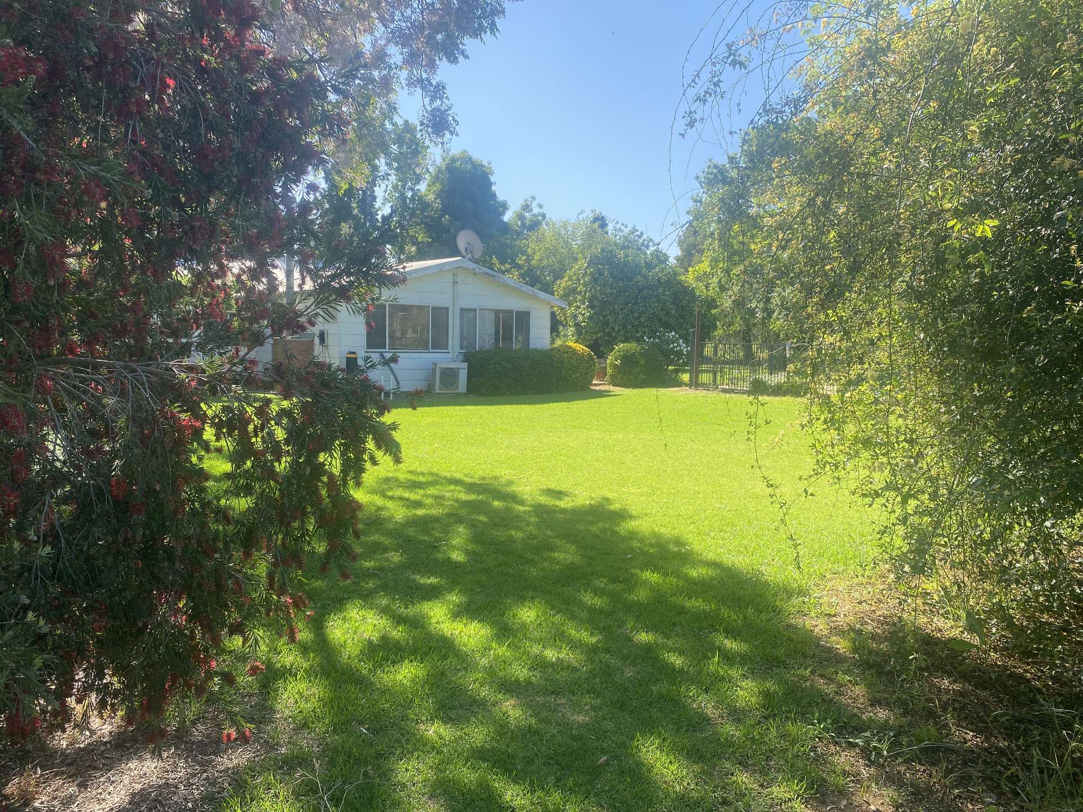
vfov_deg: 53.1
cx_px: 542
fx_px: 813
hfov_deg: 67.3
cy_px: 406
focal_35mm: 26
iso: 32
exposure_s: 1/912
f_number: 1.8
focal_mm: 4.25
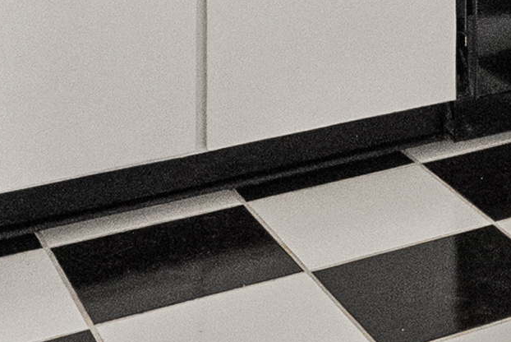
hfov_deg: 16.8
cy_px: -417
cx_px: 785
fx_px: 1549
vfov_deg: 11.0
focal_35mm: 109
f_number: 8
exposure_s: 1/80
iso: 12800
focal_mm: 16
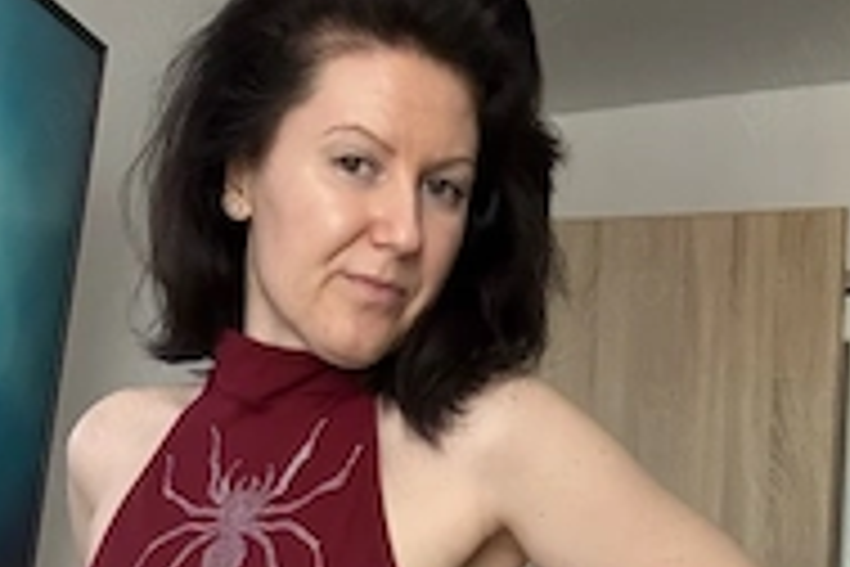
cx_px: 265
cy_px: 778
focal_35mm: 66
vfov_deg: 18.8
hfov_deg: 30.2
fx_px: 1558
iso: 320
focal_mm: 2.69
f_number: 1.9
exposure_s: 1/45
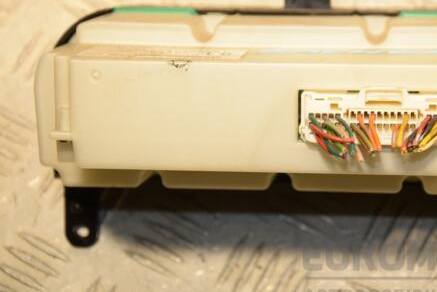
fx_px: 1300
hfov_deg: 19.0
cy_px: 122
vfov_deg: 12.8
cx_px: 284
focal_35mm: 107
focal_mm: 52
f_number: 5.6
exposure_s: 1/200
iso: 800
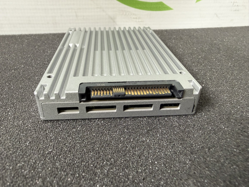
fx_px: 173
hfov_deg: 71.6
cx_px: 124
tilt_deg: -35.2
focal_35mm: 24
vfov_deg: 56.8
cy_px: 94
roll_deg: -0.1
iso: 250
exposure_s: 1/100
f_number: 2.2
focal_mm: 2.22
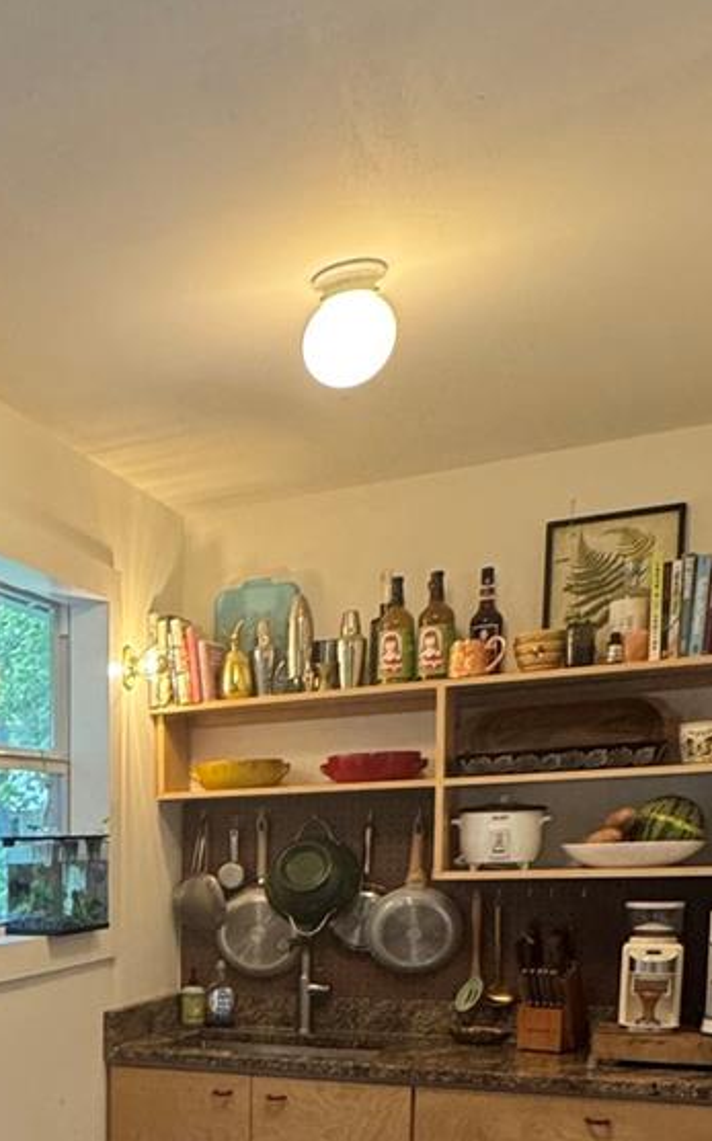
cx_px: -189
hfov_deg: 26.8
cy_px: 1012
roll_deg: +2.1
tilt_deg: -7.0
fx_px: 1274
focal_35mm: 41
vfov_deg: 44.2
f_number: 2.2
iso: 320
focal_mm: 2.22
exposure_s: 1/120
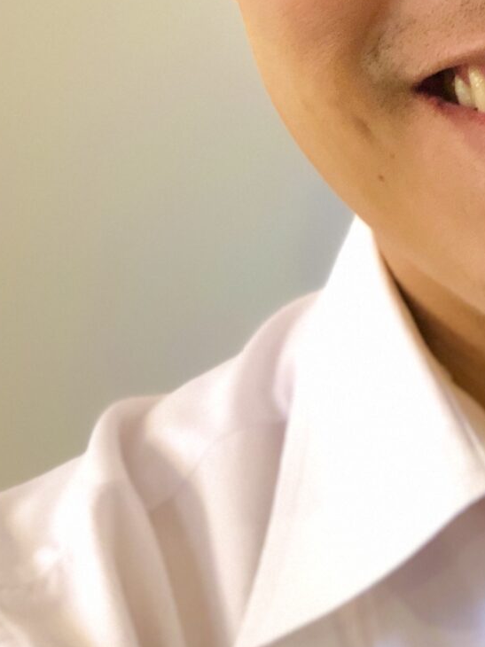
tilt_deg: -7.7
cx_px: 598
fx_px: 3738
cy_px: 88
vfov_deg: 9.9
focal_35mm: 200
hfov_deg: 7.4
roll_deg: +1.6
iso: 250
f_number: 2.8
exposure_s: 1/33
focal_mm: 6.6
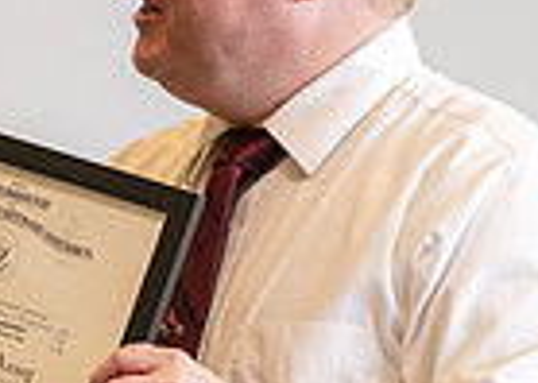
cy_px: 231
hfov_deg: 3.3
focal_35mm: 608
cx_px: -76
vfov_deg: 2.4
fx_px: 9281
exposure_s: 1/200
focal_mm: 135
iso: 500
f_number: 2.8
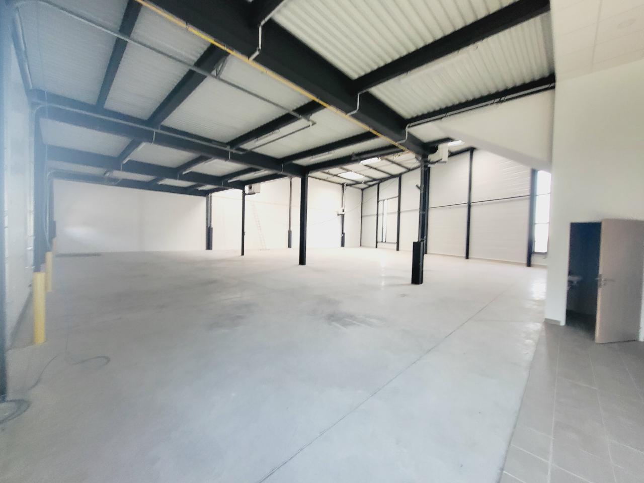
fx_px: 242
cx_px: 322
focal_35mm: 13
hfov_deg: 106.2
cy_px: 242
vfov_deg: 89.9
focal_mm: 1.74
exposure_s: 1/50
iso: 160
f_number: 2.2
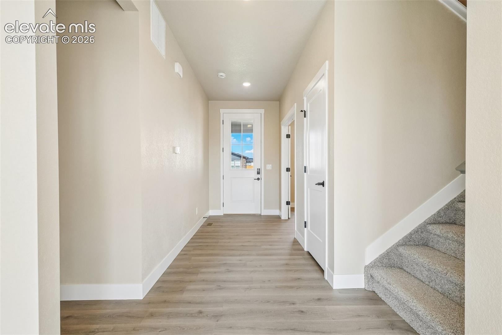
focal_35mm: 16
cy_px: 168
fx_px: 230
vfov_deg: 72.1
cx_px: 251
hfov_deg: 95.0
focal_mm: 11
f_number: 8
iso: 200
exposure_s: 1/30
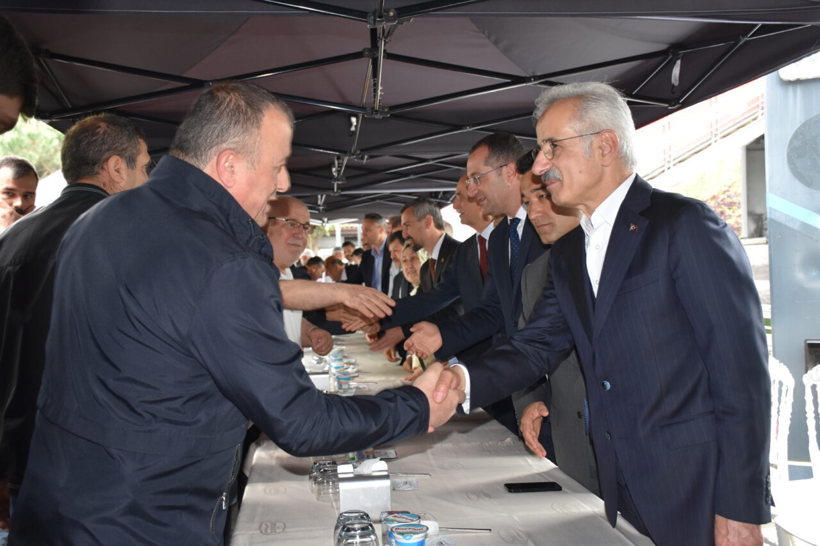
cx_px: 410
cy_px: 273
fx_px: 888
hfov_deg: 49.6
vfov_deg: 34.2
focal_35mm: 39
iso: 800
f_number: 3.8
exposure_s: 1/60
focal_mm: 26
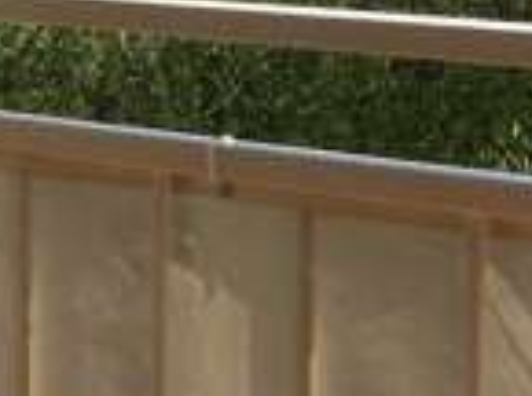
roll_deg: +0.2
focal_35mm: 137
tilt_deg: -1.4
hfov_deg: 12.2
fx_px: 2100
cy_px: -95
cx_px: -651
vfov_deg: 10.6
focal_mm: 4.15
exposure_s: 1/3165
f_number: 2.2
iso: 32
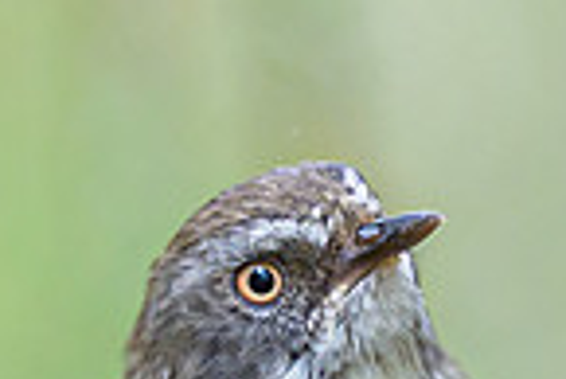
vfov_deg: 0.3
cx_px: 112
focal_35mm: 3992
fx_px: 62825
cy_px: 381
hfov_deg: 0.5
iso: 800
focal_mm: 400
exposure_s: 1/500
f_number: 2.8
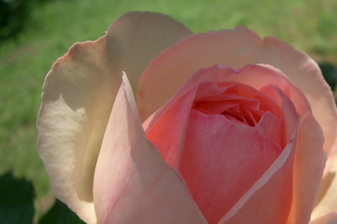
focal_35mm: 50
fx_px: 468
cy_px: 171
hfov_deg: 39.2
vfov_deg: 26.6
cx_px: 221
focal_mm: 5.8
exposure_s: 1/800
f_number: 2.6
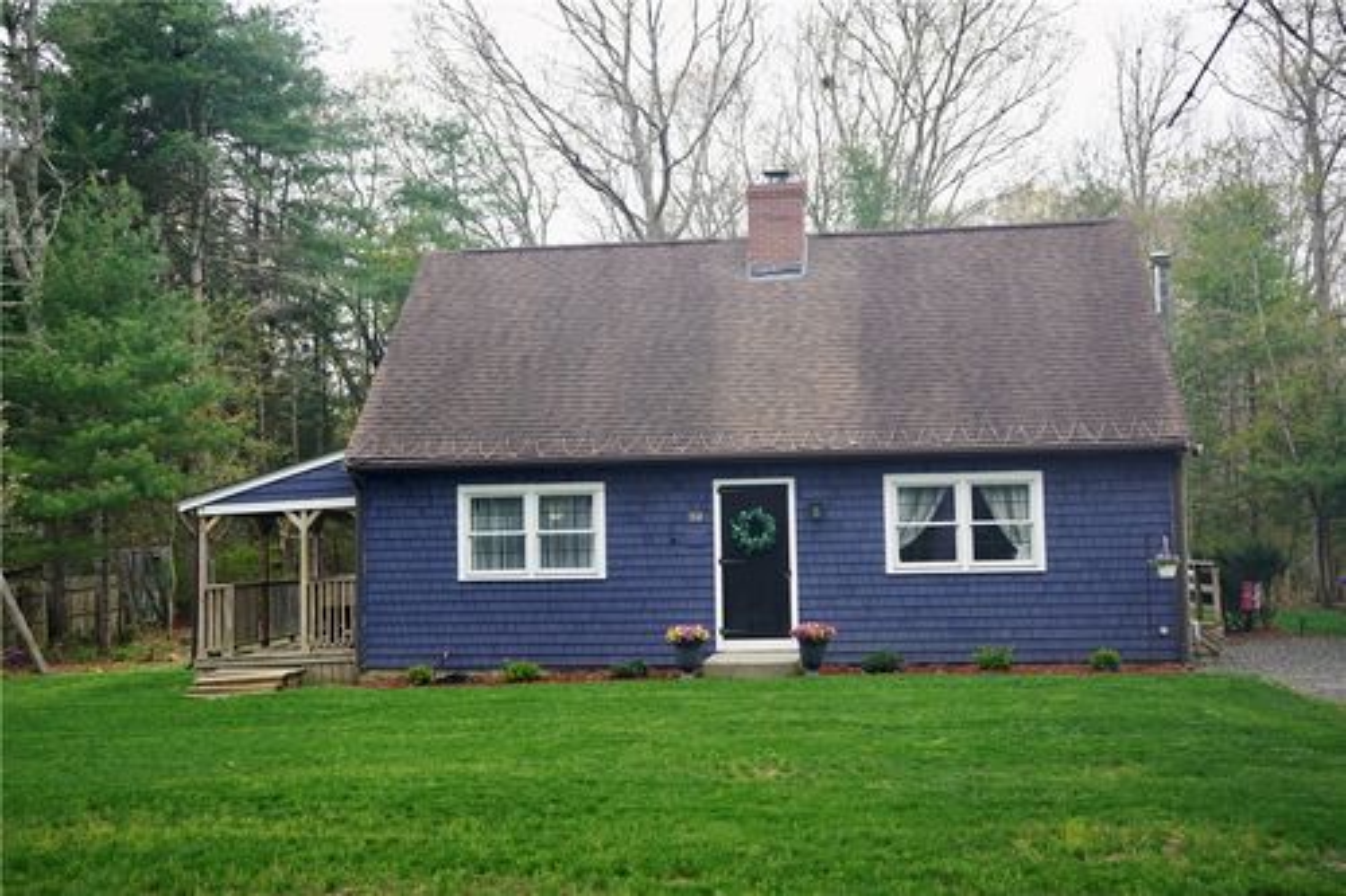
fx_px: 1495
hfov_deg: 48.5
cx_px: 673
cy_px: 448
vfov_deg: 33.4
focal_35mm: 40
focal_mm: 40
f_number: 5
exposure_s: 1/80
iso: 100
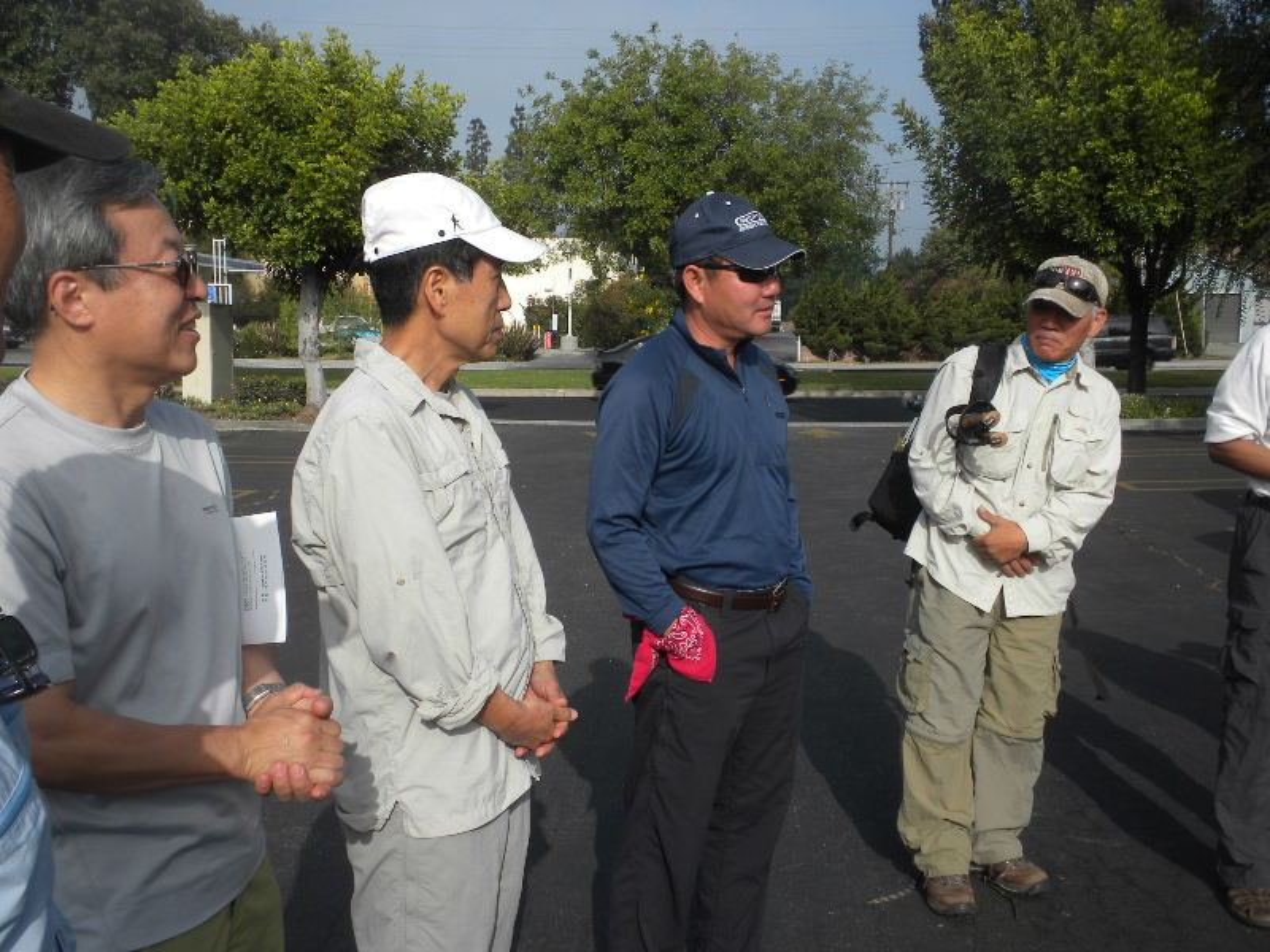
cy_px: 476
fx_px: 1357
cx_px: 635
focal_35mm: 37
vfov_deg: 38.7
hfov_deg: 50.1
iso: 64
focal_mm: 6.6
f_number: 10
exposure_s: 1/117
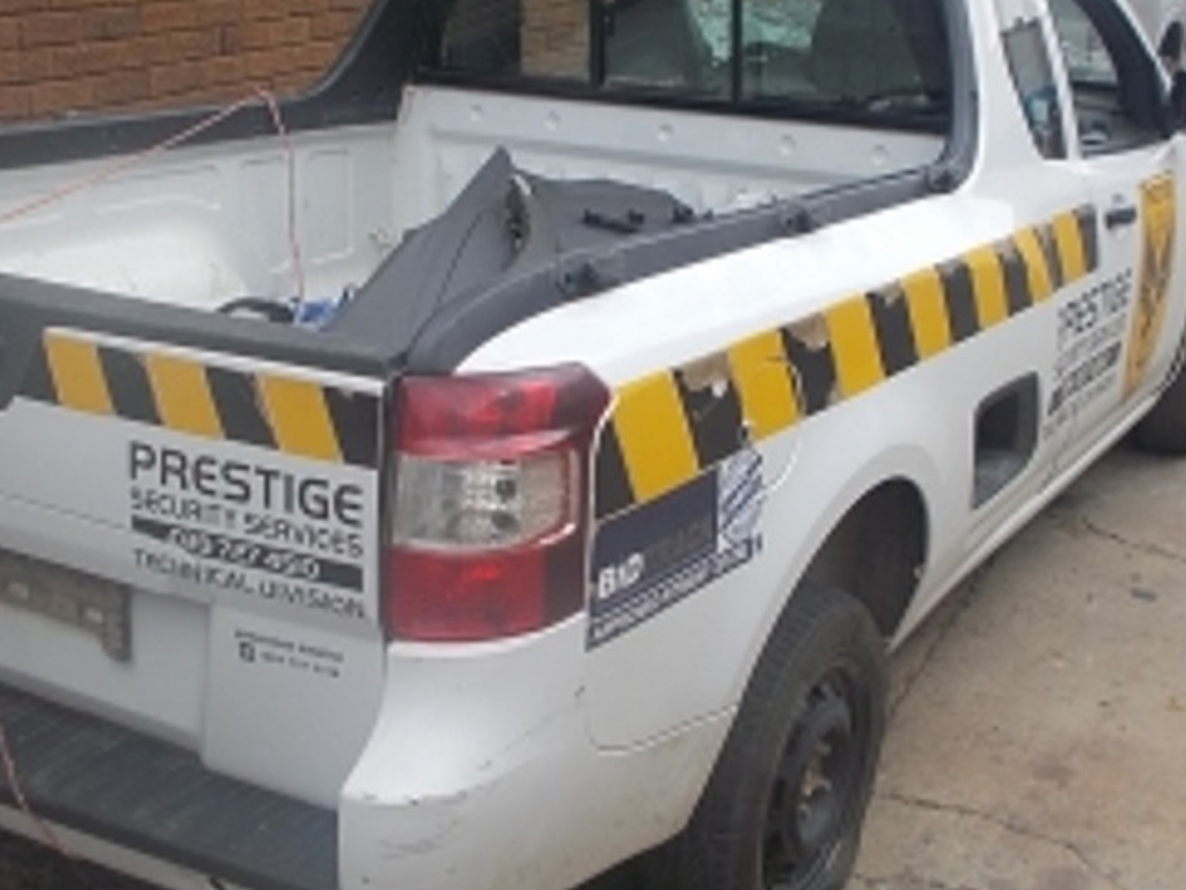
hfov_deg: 38.9
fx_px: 1679
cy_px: 433
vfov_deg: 29.7
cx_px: 599
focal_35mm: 49
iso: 80
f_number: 3.2
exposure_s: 1/320
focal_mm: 4.6
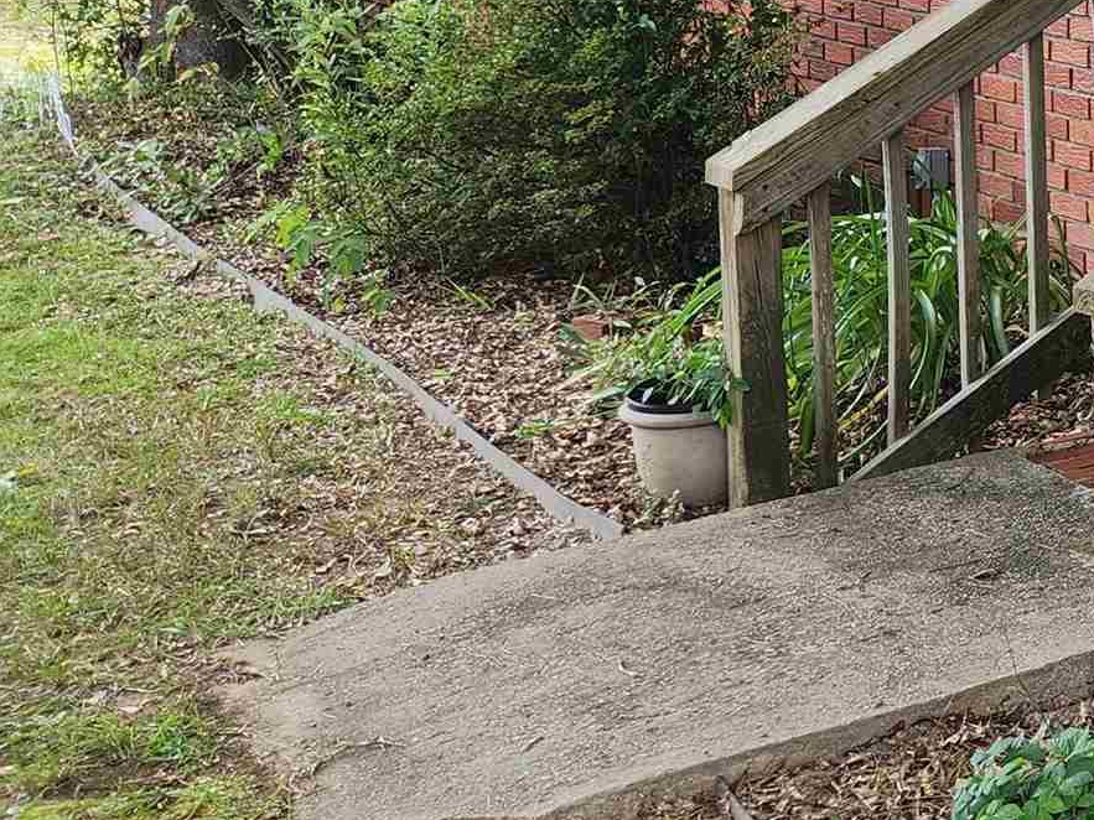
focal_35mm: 80
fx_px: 2528
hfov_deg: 19.6
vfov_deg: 17.8
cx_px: 1842
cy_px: -77
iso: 20
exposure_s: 1/120
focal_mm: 5.4
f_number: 1.8
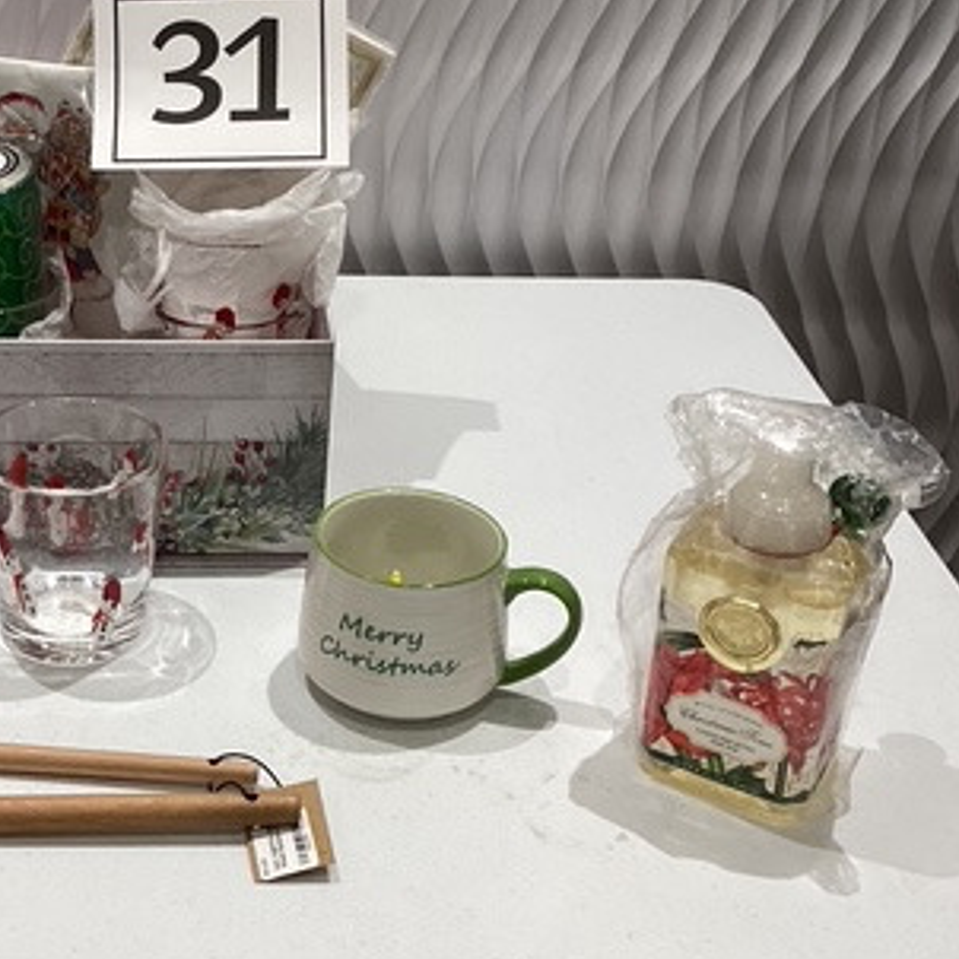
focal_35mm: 58
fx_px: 1818
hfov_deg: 29.1
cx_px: 229
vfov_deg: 29.5
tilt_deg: -29.4
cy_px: 391
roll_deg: -1.7
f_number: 2.4
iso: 80
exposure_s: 1/60
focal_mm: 3.3
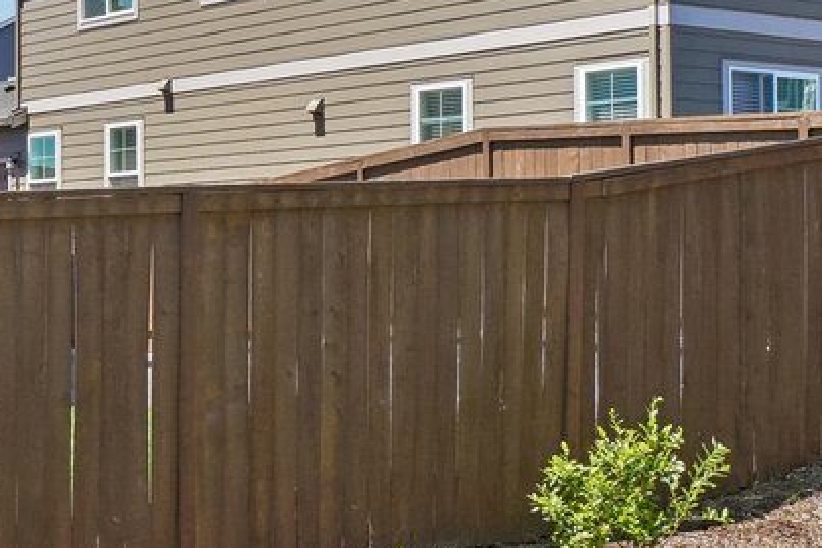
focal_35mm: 81
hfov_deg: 24.1
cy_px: 322
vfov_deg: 16.8
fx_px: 1849
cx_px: 35
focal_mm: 16
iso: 400
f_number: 9
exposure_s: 1/500
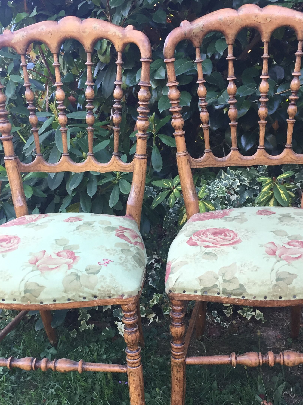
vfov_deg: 42.9
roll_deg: -0.9
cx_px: 160
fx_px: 514
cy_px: 224
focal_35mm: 44
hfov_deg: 32.9
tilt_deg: -14.5
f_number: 2.2
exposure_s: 1/33
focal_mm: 4.15
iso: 32
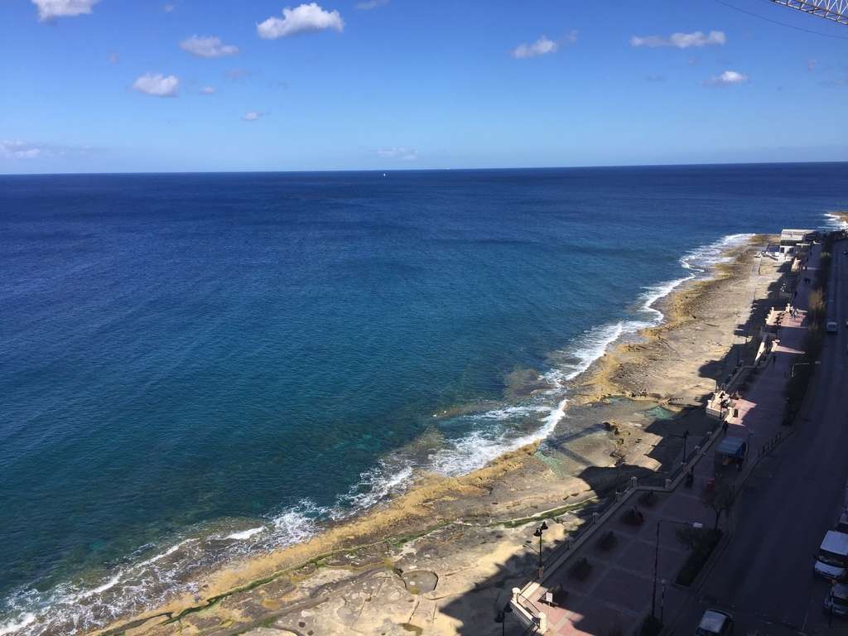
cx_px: 424
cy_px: 318
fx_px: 710
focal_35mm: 29
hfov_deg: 61.7
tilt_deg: -12.3
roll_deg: -0.1
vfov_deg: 48.2
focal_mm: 4.15
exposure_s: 1/2083
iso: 32
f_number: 2.2
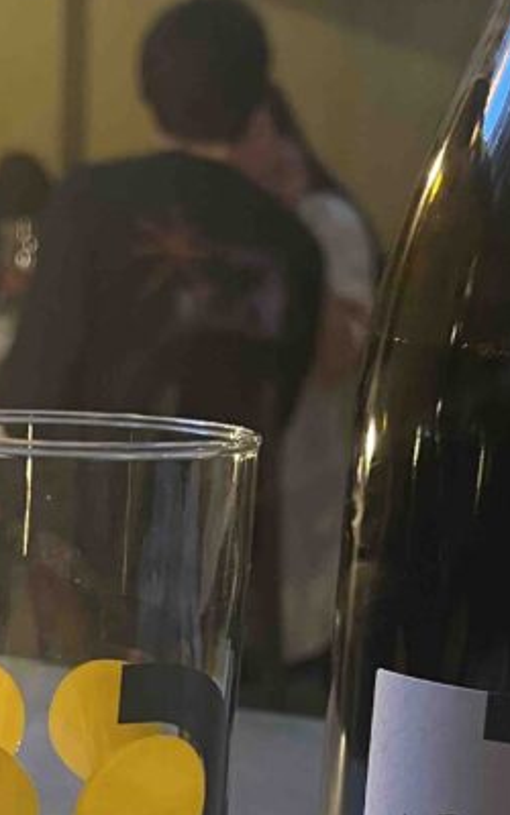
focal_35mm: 78
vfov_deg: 25.6
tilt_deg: -15.7
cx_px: -35
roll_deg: -0.1
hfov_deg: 16.3
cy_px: 737
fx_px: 1735
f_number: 1.6
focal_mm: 5.1
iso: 200
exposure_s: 1/50
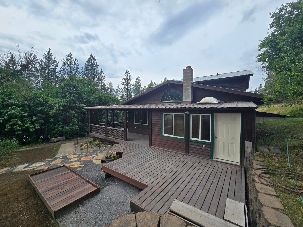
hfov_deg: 106.2
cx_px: 152
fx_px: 114
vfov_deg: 89.9
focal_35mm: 13
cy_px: 114
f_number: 2.2
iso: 50
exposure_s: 1/2128
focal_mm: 2.2
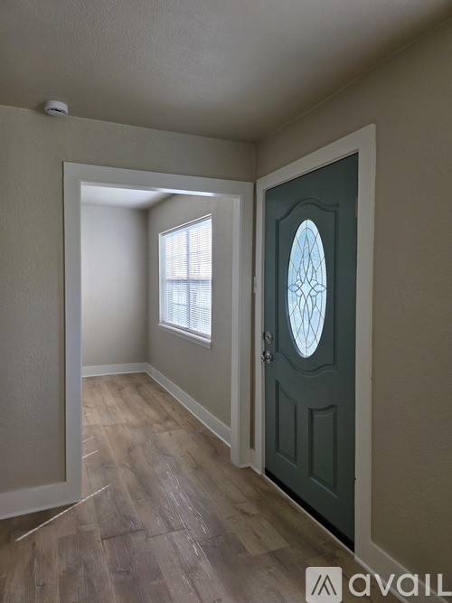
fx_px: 401
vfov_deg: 73.9
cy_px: 302
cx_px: 226
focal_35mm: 23
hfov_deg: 58.9
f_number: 1.7
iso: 25
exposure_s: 1/120
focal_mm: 6.3
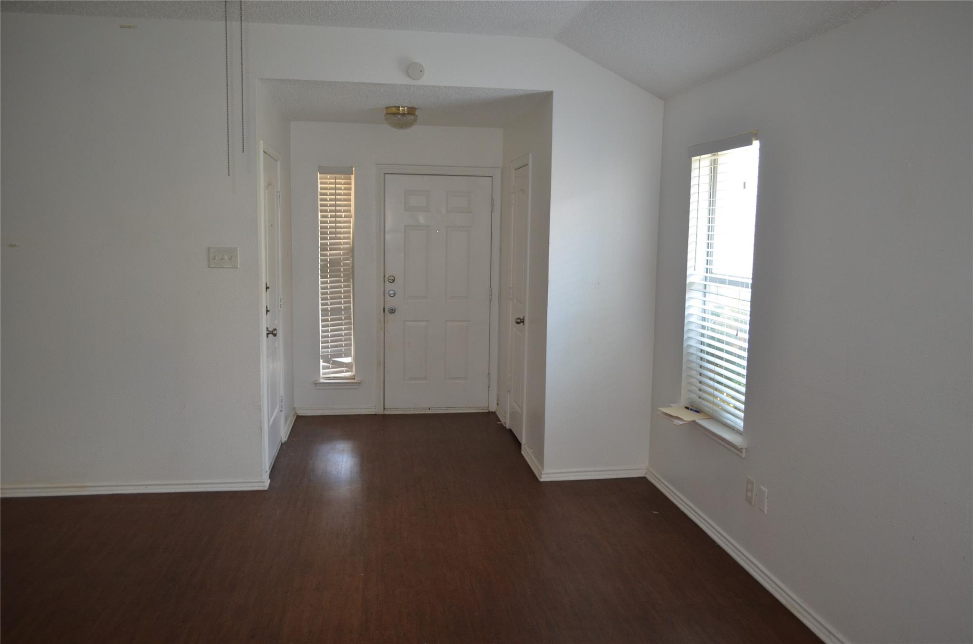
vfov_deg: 43.4
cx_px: 486
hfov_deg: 62.0
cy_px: 322
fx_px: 809
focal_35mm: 30
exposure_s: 1/60
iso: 500
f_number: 3.8
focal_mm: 20
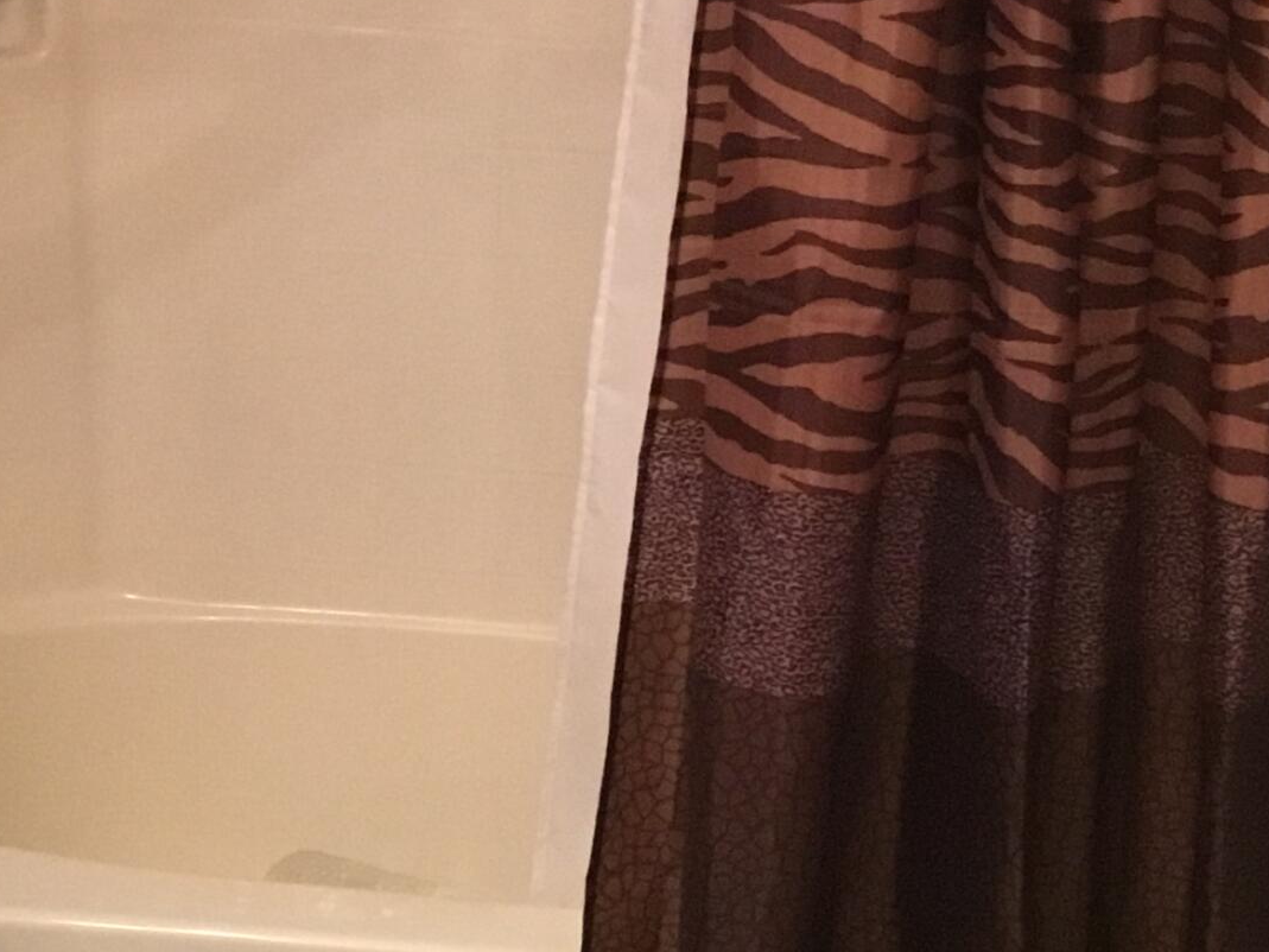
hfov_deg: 22.5
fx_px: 3190
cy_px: 103
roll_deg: -2.5
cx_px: 608
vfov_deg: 16.8
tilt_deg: -10.9
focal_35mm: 87
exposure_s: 1/20
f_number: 2.4
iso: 200
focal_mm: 3.3
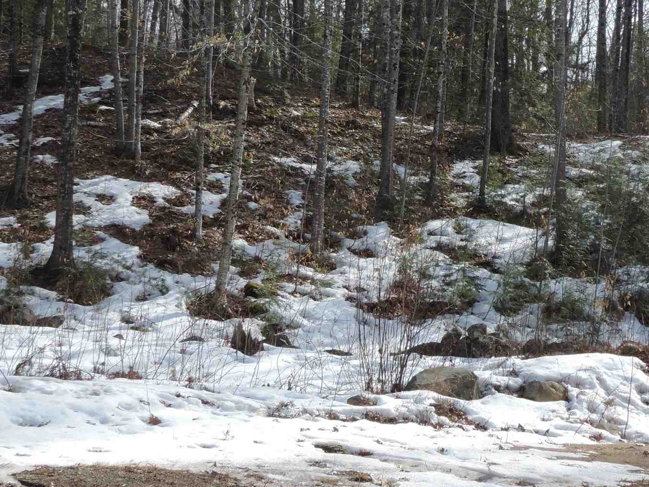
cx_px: 398
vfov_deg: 18.7
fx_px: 1481
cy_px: 201
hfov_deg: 24.7
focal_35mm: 79
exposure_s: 1/500
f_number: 3.3
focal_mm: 6.2
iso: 80
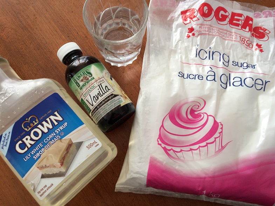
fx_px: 230
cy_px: 103
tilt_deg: -75.8
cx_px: 138
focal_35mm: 29
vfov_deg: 48.2
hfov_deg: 61.7
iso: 40
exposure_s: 1/40
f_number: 2.2
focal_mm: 4.15
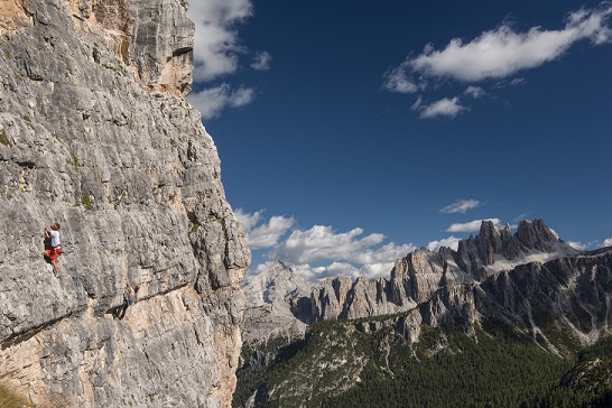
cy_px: 204
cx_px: 306
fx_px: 680
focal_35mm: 40
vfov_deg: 33.4
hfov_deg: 48.5
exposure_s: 1/200
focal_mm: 40
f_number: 9
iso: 200
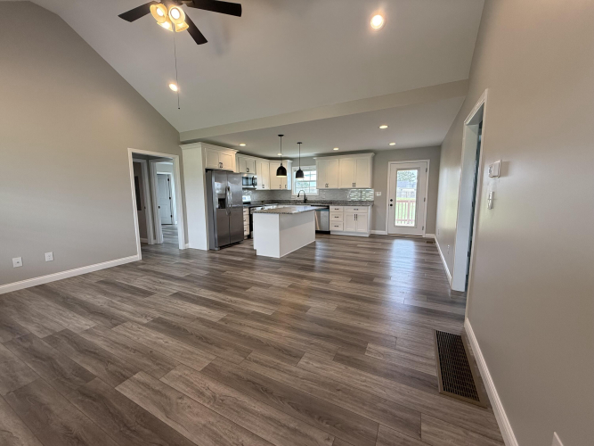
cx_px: 297
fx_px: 240
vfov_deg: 85.7
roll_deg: +0.0
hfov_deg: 102.1
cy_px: 223
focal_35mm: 14
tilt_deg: -6.0
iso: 125
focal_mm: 2.22
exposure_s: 1/120
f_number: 2.2
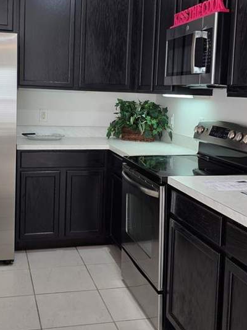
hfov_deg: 31.5
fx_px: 437
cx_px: 106
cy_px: 127
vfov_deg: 41.0
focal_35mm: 46
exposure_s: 1/120
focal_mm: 6.3
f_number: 1.7
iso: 100
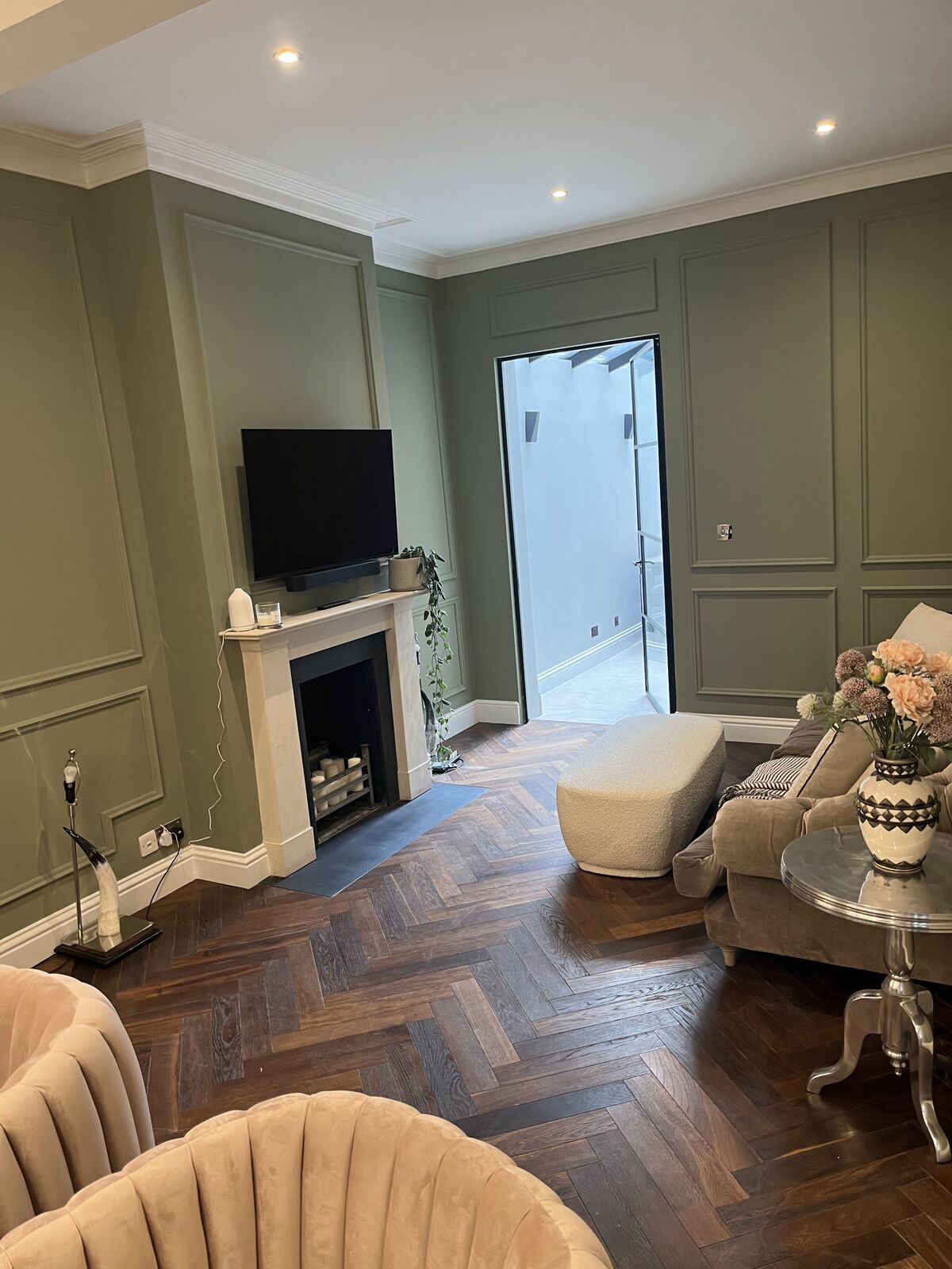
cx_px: 476
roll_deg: +4.3
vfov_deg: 67.3
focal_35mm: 26
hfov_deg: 53.1
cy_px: 634
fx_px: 953
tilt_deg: -10.3
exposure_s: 1/50
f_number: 1.6
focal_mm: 5.1
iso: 100
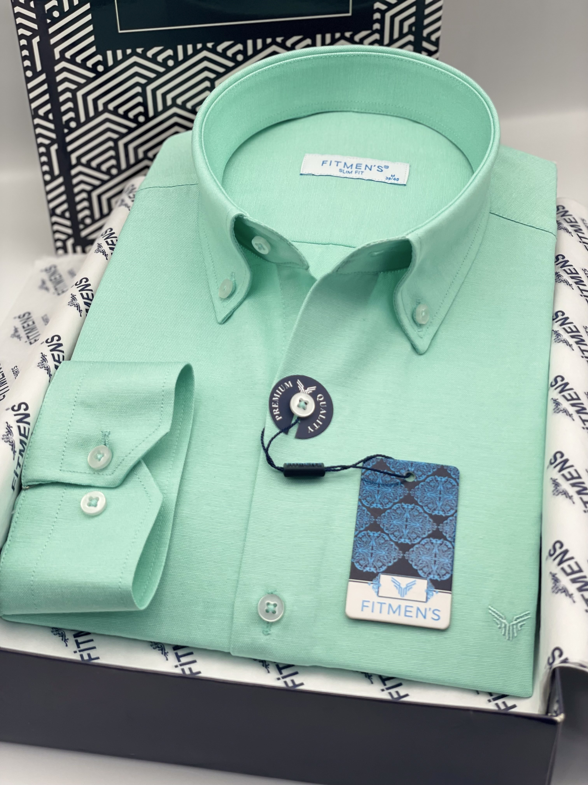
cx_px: 294
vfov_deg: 36.8
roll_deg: +1.7
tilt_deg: -38.6
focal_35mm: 52
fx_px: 1178
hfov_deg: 28.0
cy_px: 392
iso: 25
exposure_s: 1/168
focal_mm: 6
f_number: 2
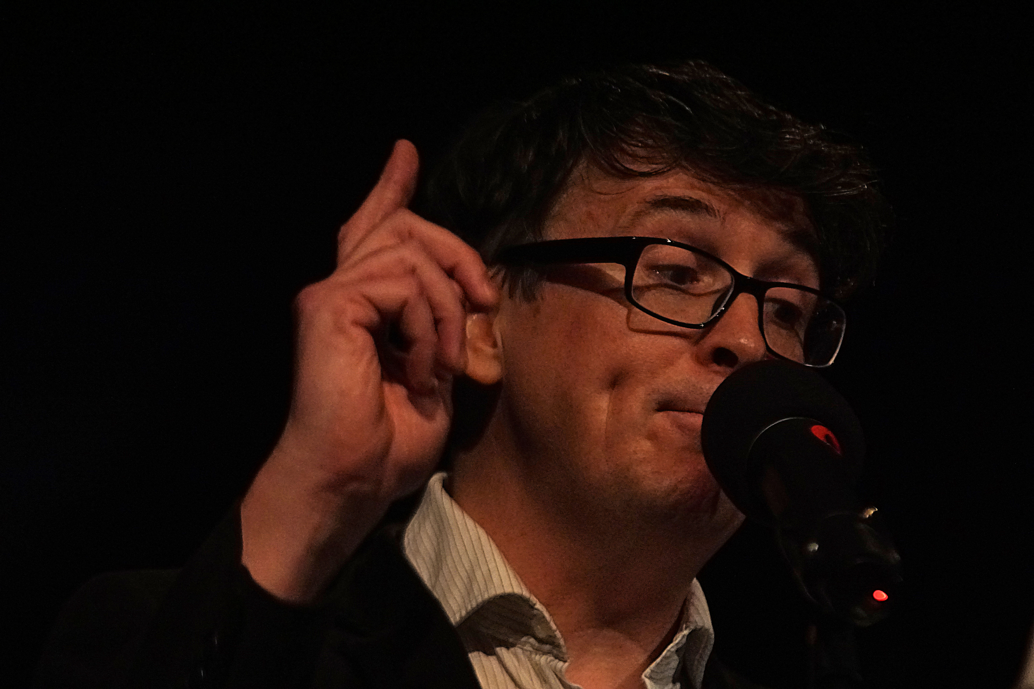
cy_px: 344
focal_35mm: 300
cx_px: 517
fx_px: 8616
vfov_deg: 4.6
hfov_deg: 6.9
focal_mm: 200
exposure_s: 1/250
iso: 1600
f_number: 2.8
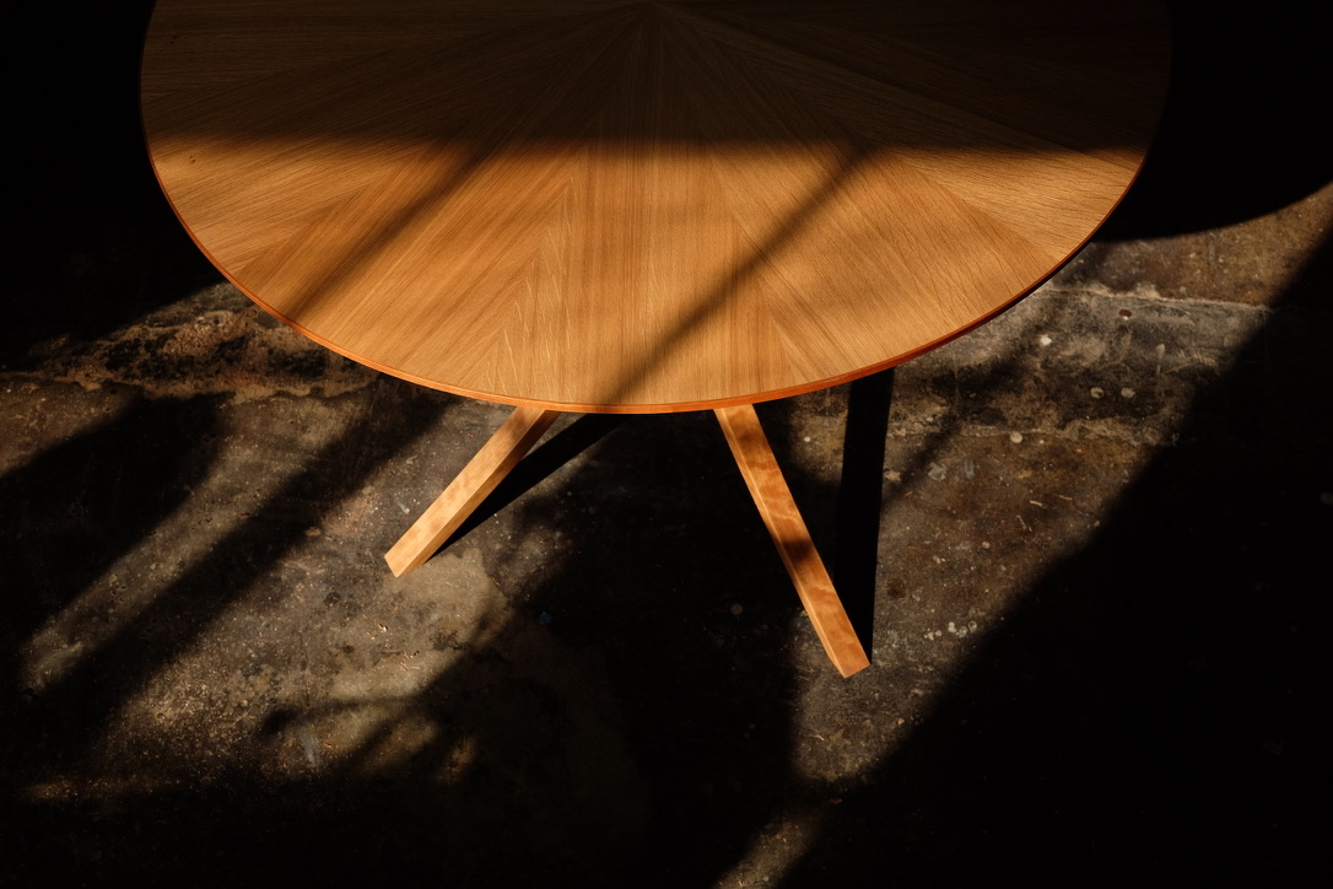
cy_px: 444
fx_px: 1518
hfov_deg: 47.4
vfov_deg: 32.6
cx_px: 666
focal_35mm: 41
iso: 200
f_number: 5
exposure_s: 1/500
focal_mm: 27
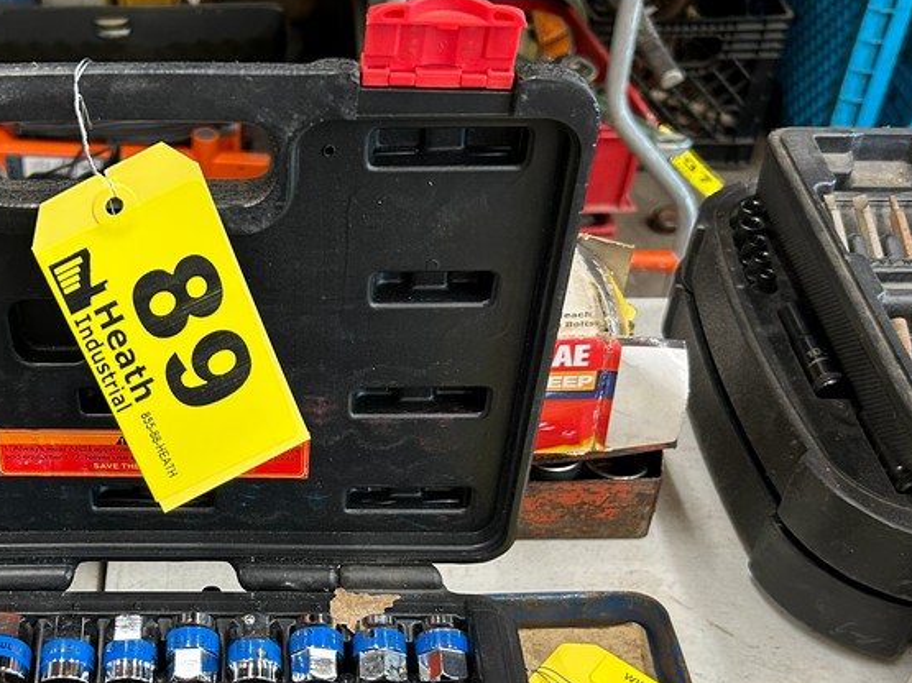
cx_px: 240
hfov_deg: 38.7
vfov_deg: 29.8
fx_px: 1264
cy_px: 514
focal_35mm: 48
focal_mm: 5.7
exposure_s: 1/60
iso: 160
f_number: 1.5
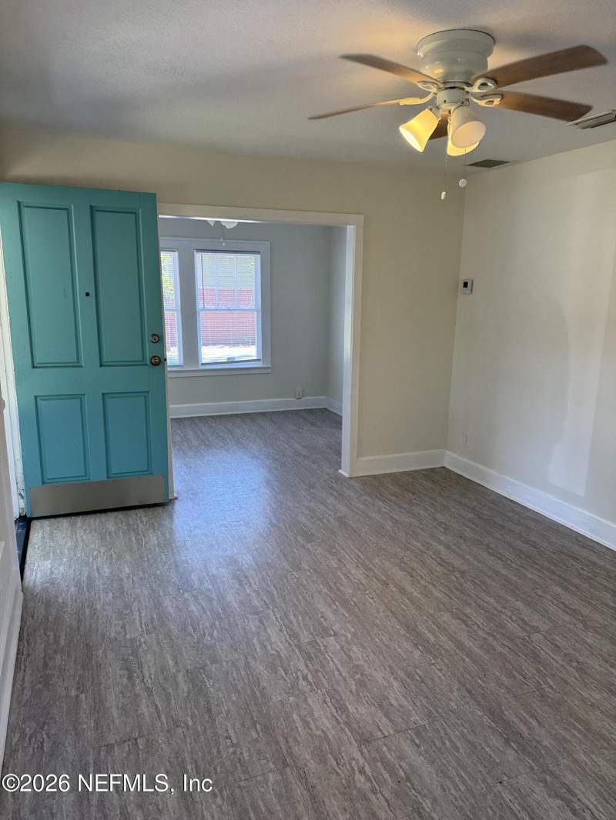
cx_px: 308
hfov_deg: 56.8
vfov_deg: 71.6
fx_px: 569
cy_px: 410
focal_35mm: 24
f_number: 1.78
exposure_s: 1/120
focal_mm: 6.76
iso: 100
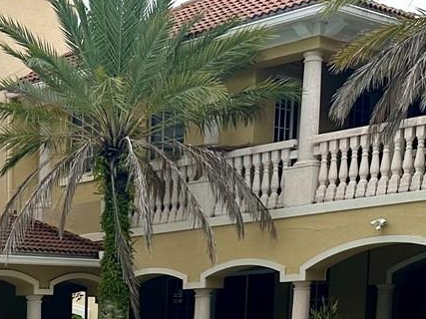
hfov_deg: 20.3
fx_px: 1107
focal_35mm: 90
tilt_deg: -11.6
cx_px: -100
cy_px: 590
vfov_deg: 14.3
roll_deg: +1.1
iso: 80
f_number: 1.78
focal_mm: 6.86
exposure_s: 1/3247
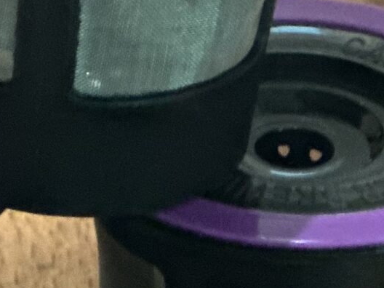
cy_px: 216
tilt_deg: -29.4
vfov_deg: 4.0
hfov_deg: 5.3
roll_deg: -0.6
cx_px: 95
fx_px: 4138
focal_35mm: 373
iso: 800
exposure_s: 1/15
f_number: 2.8
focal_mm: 9
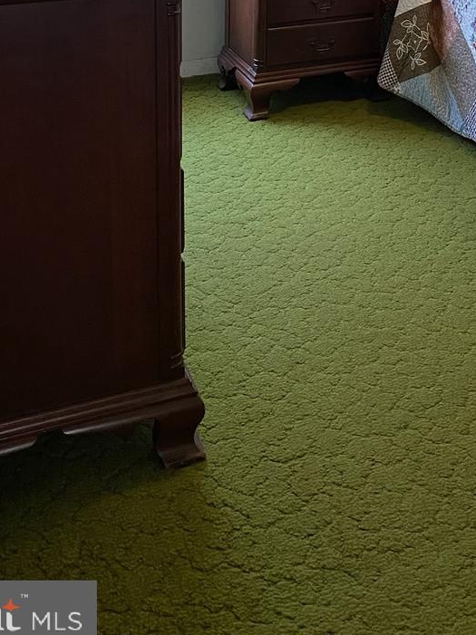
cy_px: -41
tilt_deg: -11.8
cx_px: 393
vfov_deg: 30.7
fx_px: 1046
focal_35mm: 57
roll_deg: -2.5
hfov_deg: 25.1
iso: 250
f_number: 1.8
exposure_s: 1/60
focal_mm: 4.25
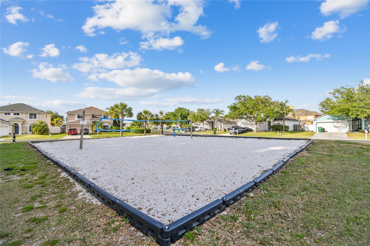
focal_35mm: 15
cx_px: 185
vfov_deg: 77.3
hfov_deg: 100.4
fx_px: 154
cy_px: 123
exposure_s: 1/100
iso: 100
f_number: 7.1
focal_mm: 10
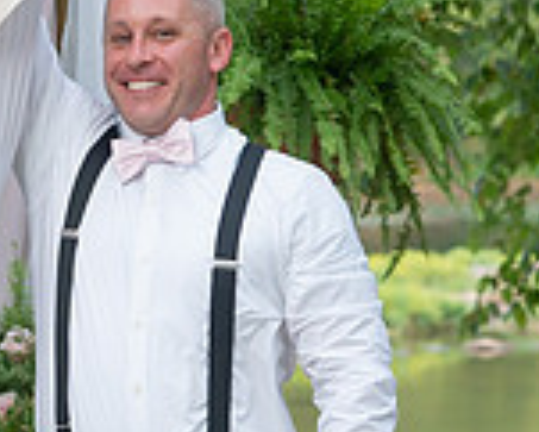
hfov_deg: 6.0
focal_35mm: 316
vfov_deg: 4.9
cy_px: 41
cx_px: -410
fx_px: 5044
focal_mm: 82
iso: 640
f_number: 5.6
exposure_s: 1/200
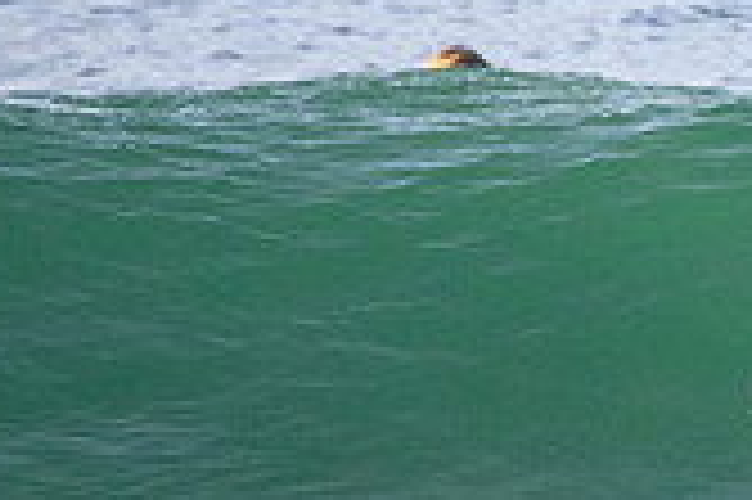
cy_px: 234
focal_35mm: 3344
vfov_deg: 0.4
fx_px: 69783
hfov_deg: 0.6
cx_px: 1231
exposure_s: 1/1600
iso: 4000
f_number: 11
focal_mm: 800
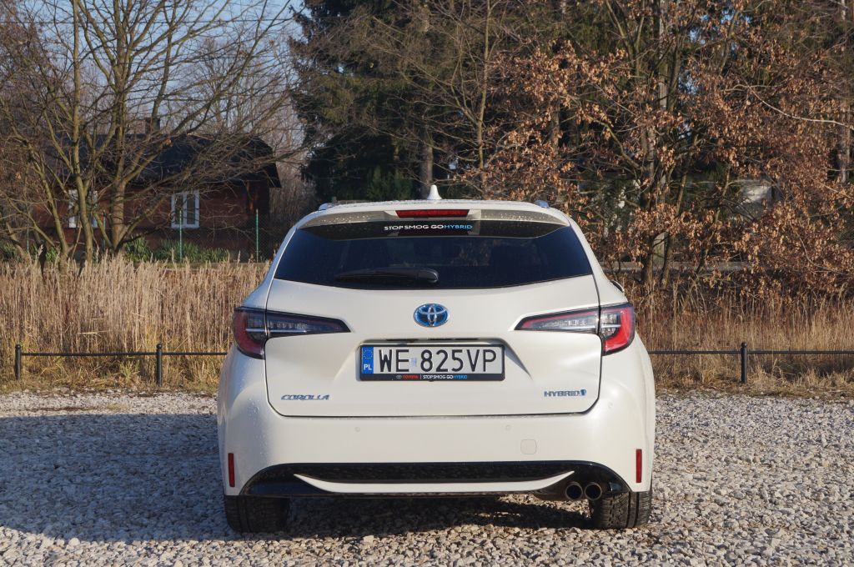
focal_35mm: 60
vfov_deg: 22.6
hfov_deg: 33.4
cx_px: 427
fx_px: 1422
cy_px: 284
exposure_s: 1/250
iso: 100
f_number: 9
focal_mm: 40
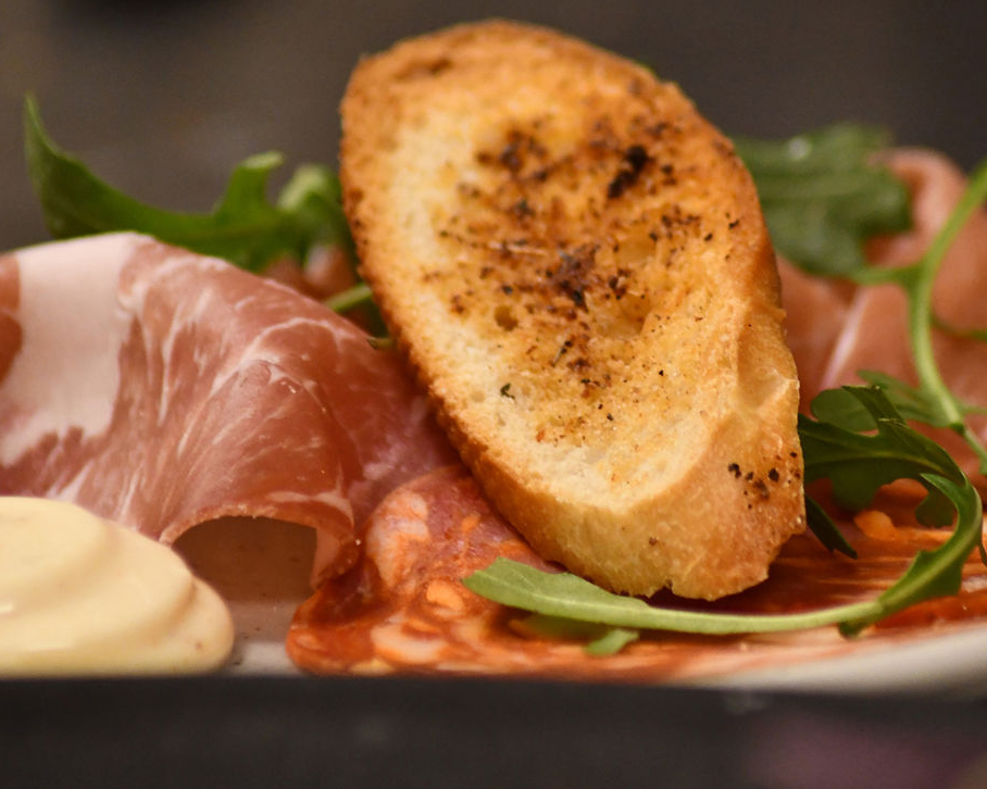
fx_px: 12675
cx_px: 584
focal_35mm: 434
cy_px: 292
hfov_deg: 4.5
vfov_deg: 3.6
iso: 3200
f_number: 4.8
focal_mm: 200
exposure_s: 1/250
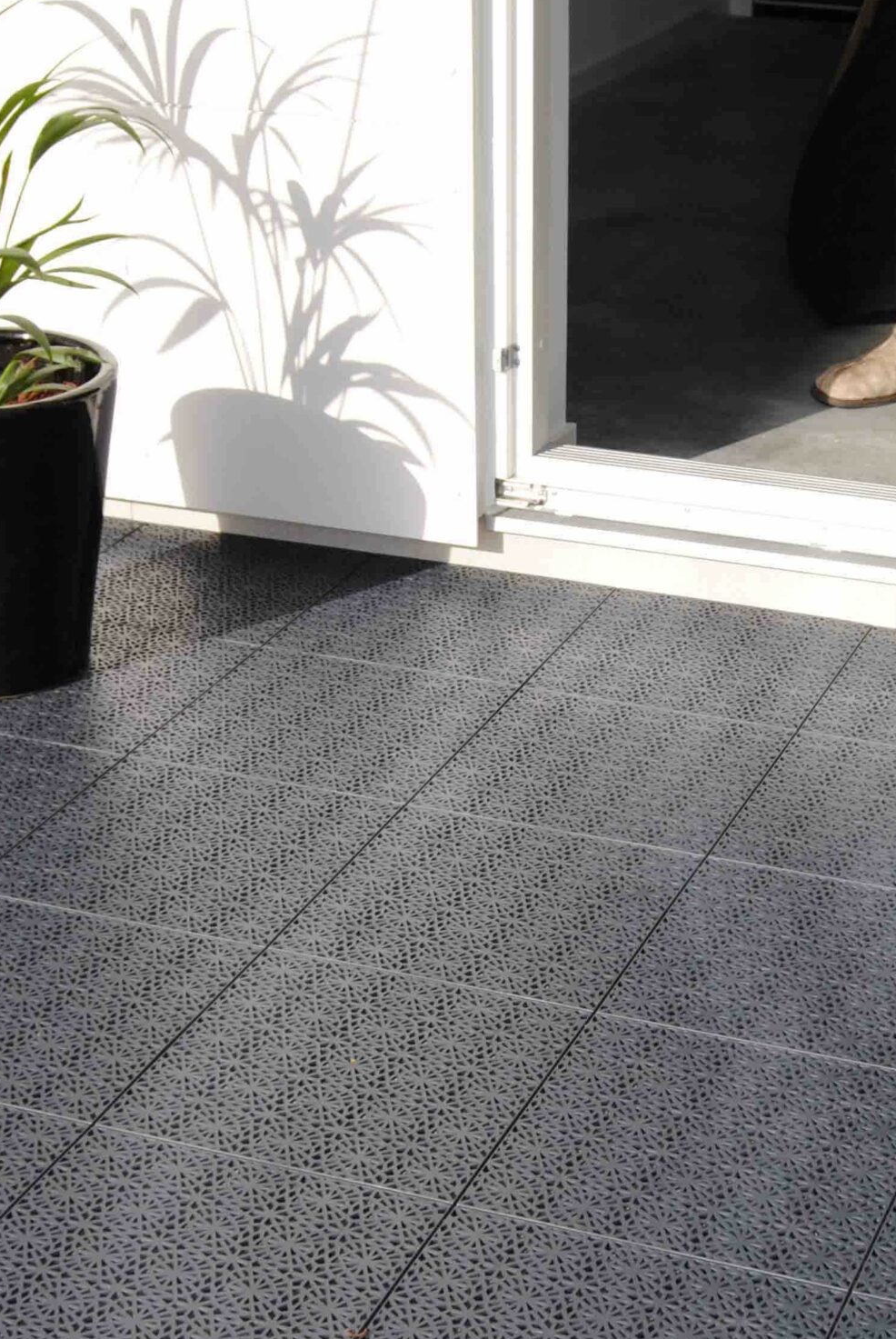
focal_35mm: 73
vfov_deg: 27.7
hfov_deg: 18.7
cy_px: 732
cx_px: 621
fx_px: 2717
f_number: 8
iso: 100
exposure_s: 1/200
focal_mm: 28
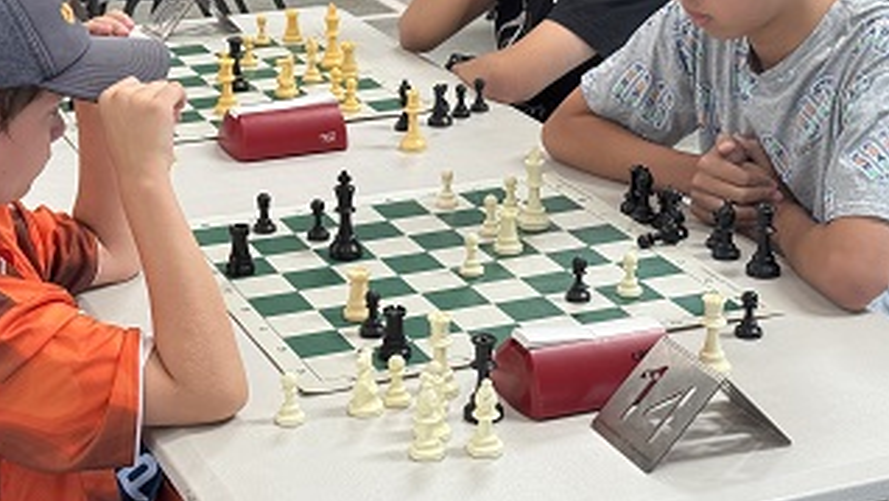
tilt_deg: -17.8
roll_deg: +0.7
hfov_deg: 26.8
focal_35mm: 79
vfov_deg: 15.3
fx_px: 1863
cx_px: 408
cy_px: 160
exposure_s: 1/100
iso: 64
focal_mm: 6.76
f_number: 1.78
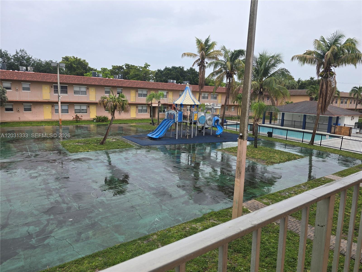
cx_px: 181
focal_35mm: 23
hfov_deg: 73.9
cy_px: 136
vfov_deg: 58.9
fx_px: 241
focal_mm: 6.3
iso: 12
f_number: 1.7
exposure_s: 1/233
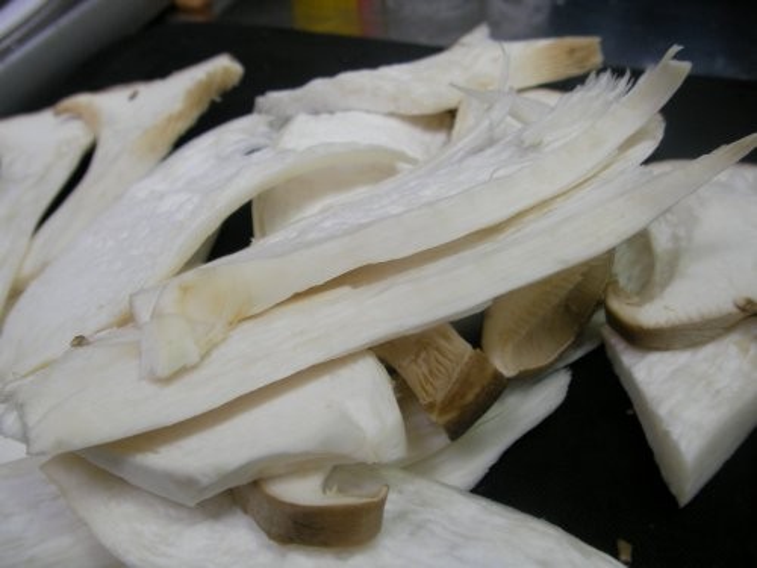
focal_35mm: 41
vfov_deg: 35.1
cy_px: 284
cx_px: 378
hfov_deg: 45.8
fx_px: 897
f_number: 3.5
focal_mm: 6.3
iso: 100
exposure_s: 1/20.2
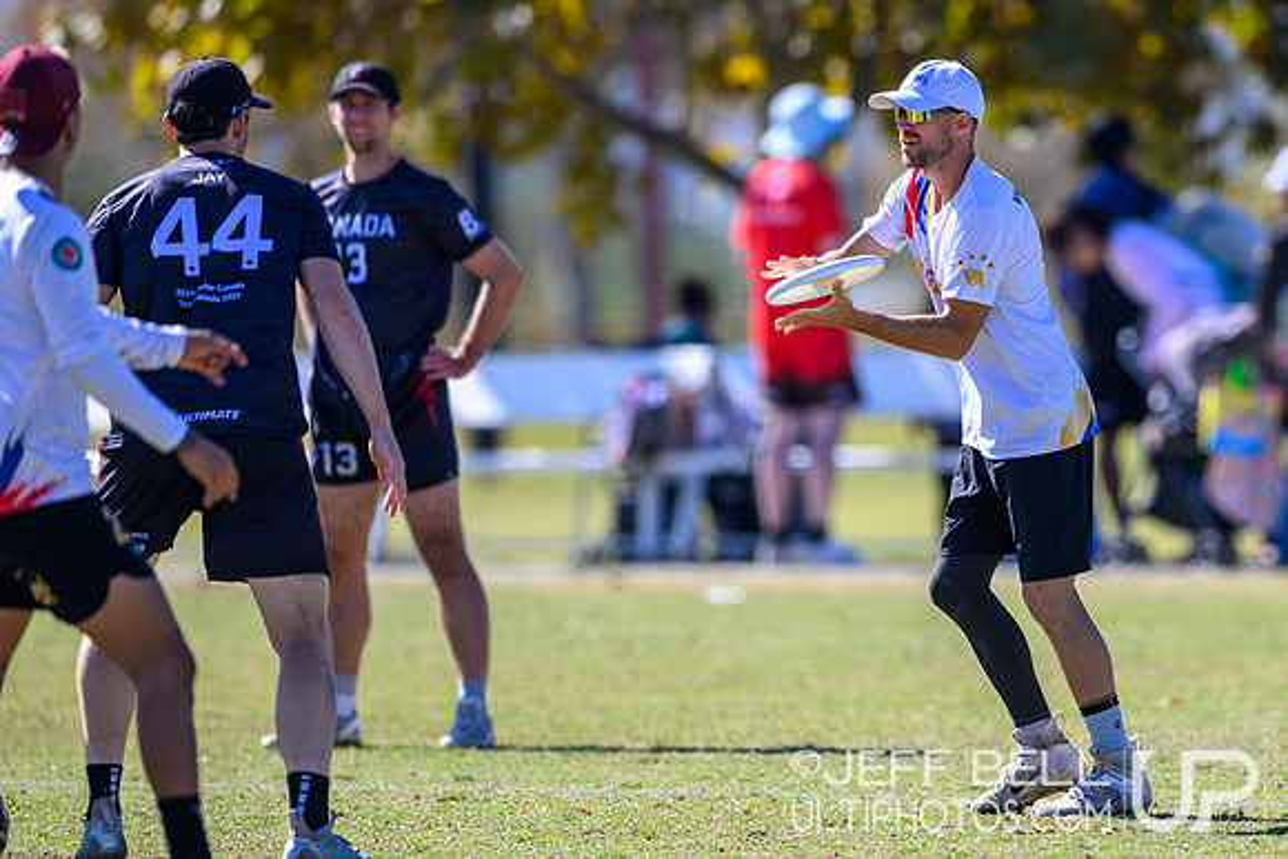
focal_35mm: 603
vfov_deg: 2.3
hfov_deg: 3.4
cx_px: 970
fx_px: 21567
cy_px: 486
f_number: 3.2
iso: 100
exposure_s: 1/1250
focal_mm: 400
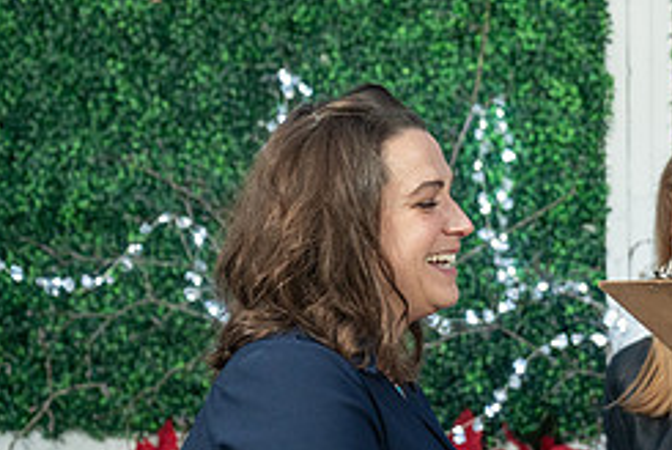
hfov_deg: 13.6
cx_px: 692
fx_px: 2766
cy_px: 458
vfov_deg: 9.2
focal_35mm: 148
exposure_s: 1/100
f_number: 2.8
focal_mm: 54
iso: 2000
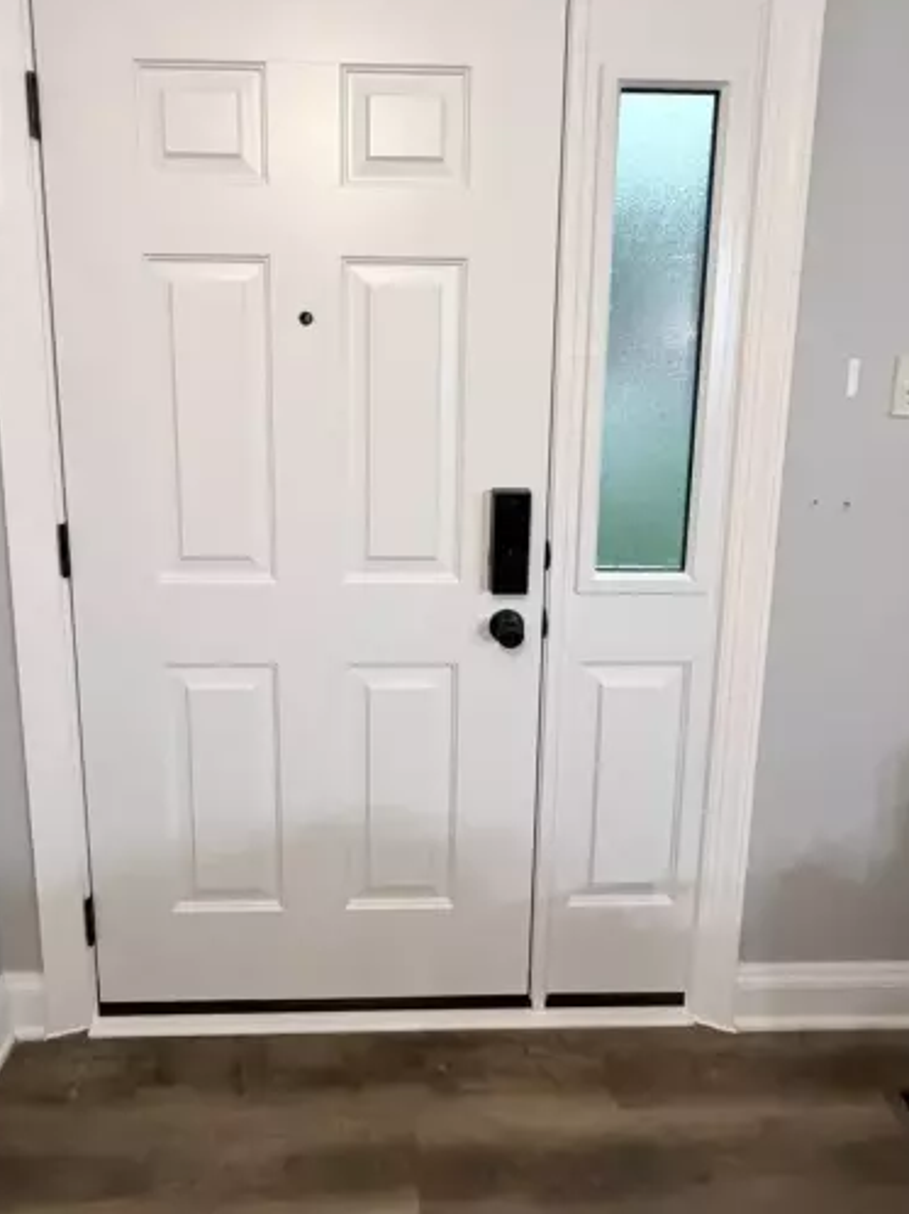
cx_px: 414
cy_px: 452
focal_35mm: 21
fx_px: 736
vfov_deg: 77.5
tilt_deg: -8.1
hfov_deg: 63.3
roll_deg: -0.8
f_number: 2.2
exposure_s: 1/60
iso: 640
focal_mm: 2.22
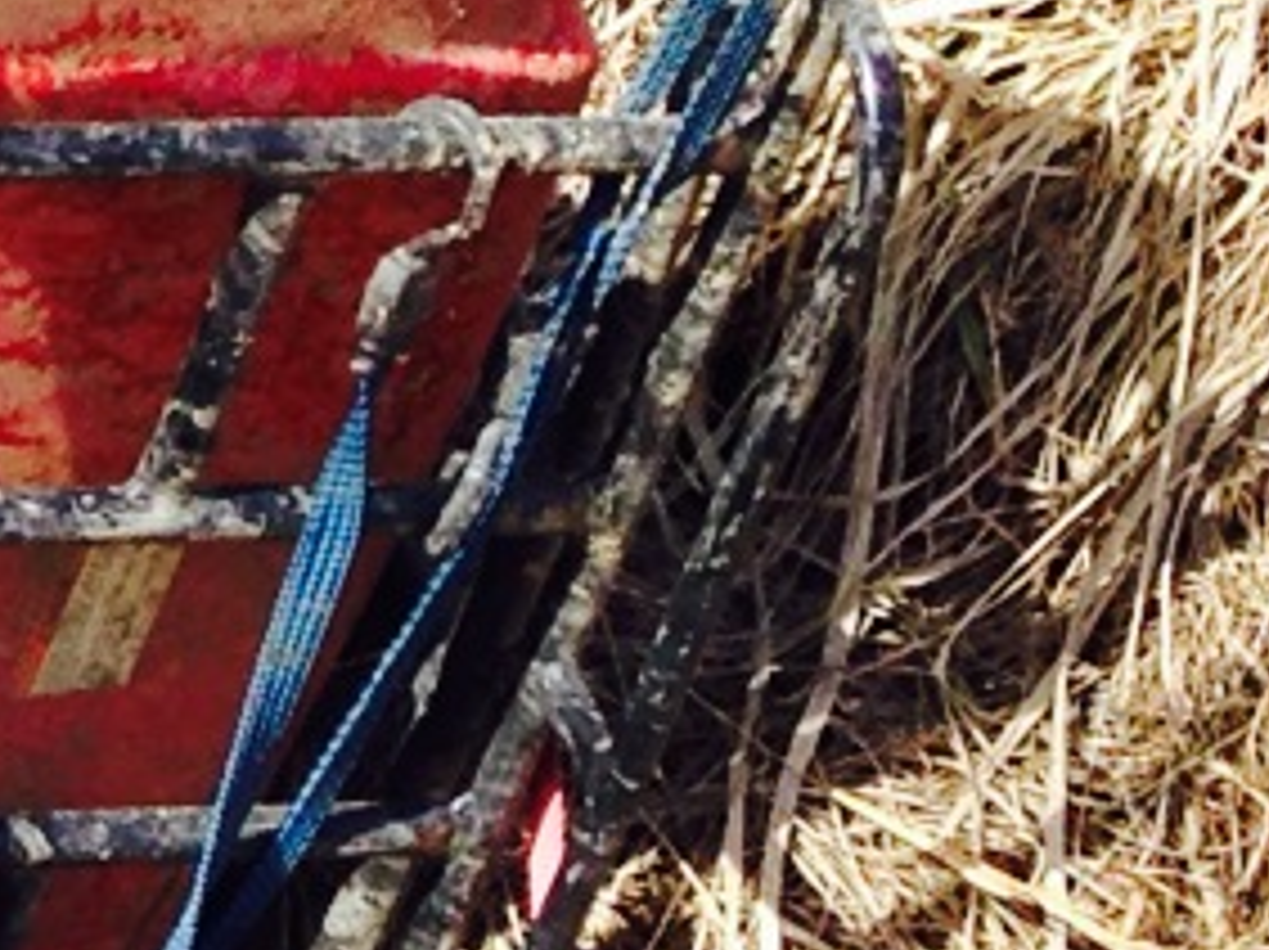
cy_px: 45
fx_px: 8791
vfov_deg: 6.2
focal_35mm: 240
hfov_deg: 7.6
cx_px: -1962
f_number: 2.4
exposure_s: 1/589
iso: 50
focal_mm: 4.12
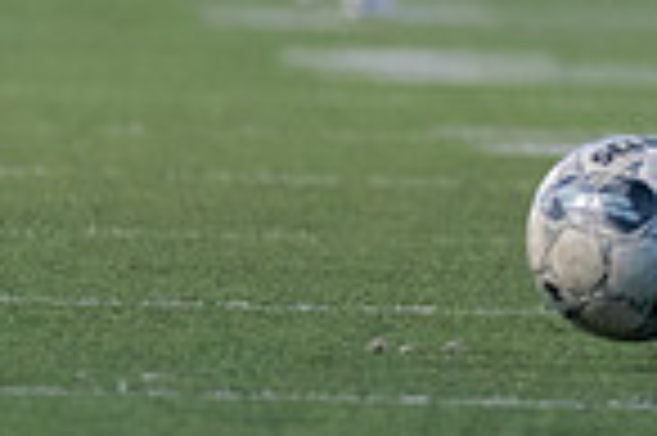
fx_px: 29149
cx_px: 841
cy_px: -114
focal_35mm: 1599
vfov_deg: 0.9
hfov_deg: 1.3
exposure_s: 1/1000
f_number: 2.8
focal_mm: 200
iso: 1250
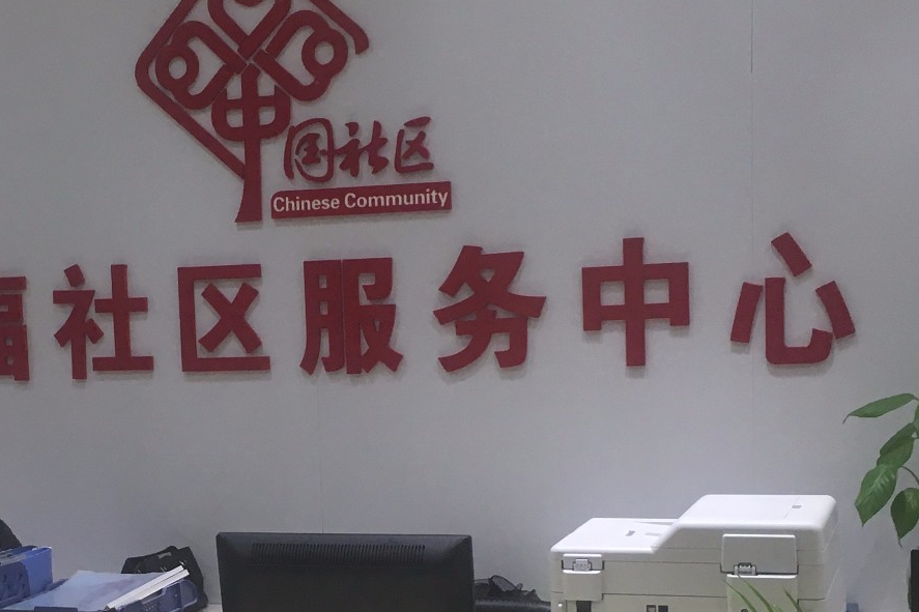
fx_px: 1735
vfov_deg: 19.8
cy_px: 484
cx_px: 268
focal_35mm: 68
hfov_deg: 29.3
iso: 40
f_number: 2.2
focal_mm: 4.15
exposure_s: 1/33
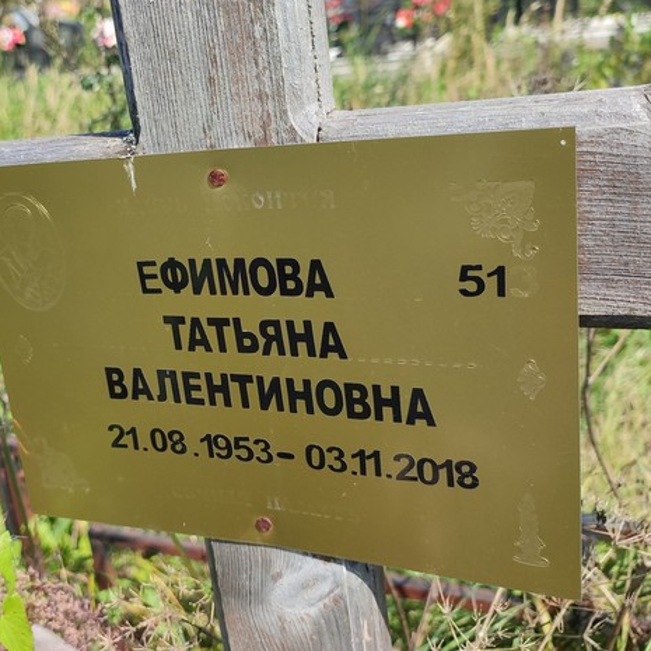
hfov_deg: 43.0
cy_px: 270
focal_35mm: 38
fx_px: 809
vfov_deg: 43.7
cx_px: 199
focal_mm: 6.04
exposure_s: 1/430
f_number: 1.9
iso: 50
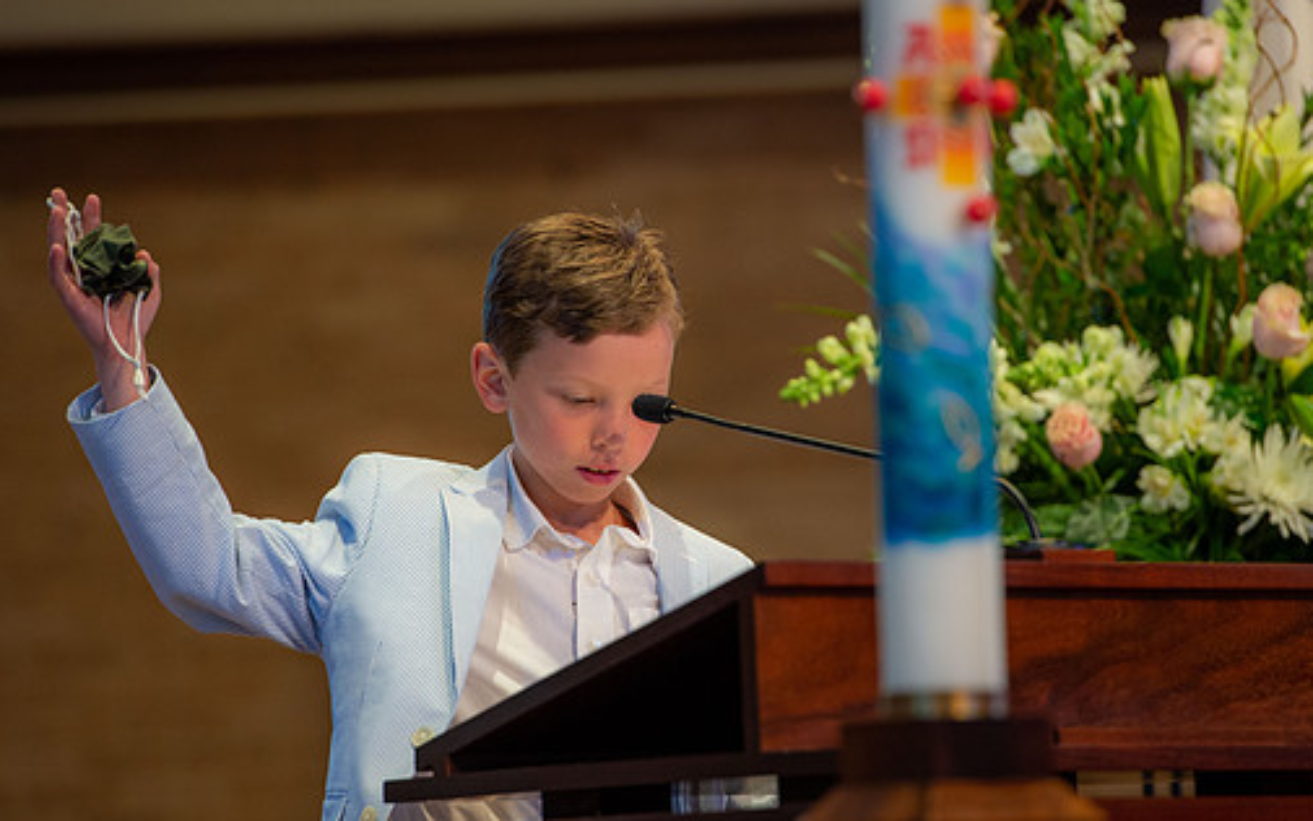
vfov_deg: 5.6
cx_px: 668
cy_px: 457
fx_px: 8376
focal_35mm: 234
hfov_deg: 9.0
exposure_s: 1/100
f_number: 4
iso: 1600
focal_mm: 200
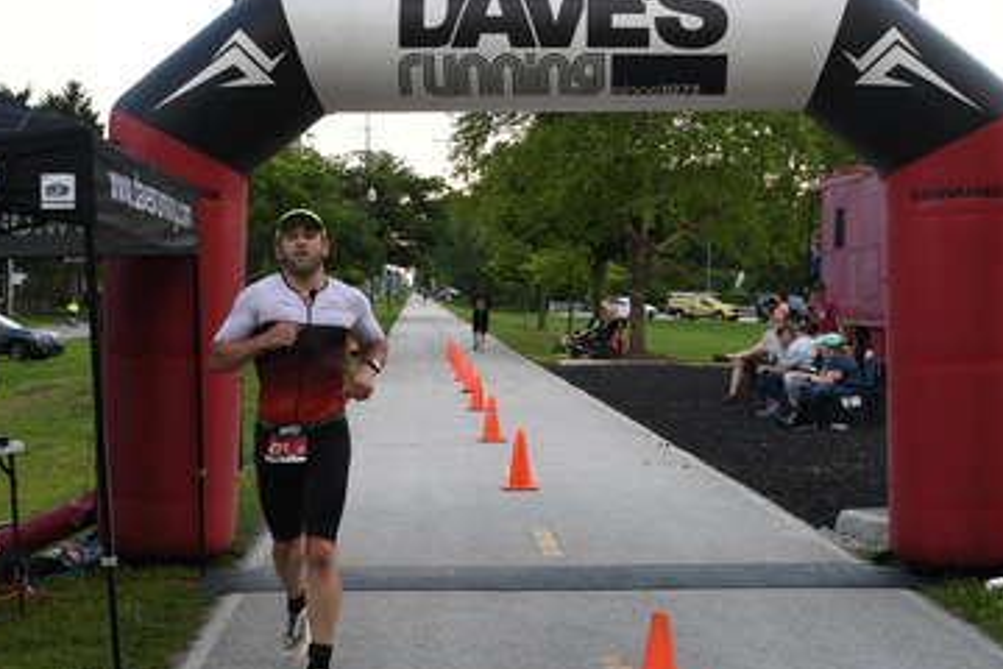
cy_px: 420
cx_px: 462
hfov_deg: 36.2
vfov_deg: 24.5
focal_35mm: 55
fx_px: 1532
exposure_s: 1/250
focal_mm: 24
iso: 320
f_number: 5
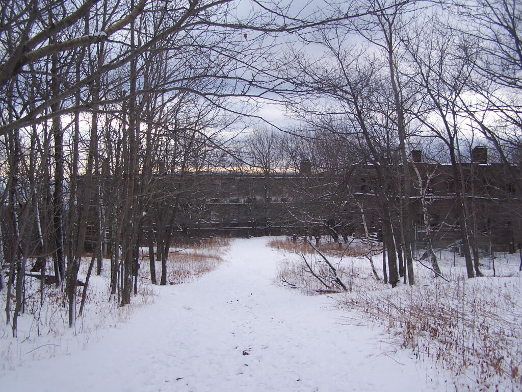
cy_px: 196
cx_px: 261
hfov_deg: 49.0
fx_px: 573
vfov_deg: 37.7
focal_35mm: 38
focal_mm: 6.3
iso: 80
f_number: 2.8
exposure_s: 1/250
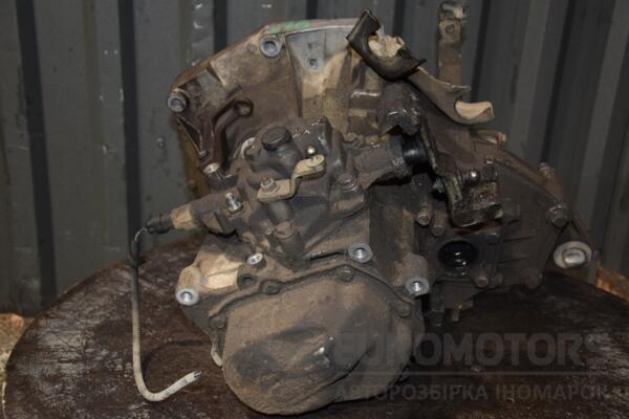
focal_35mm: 48
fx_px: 839
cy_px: 210
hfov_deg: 41.1
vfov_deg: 28.1
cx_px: 314
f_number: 5
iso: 800
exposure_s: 1/60
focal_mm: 32
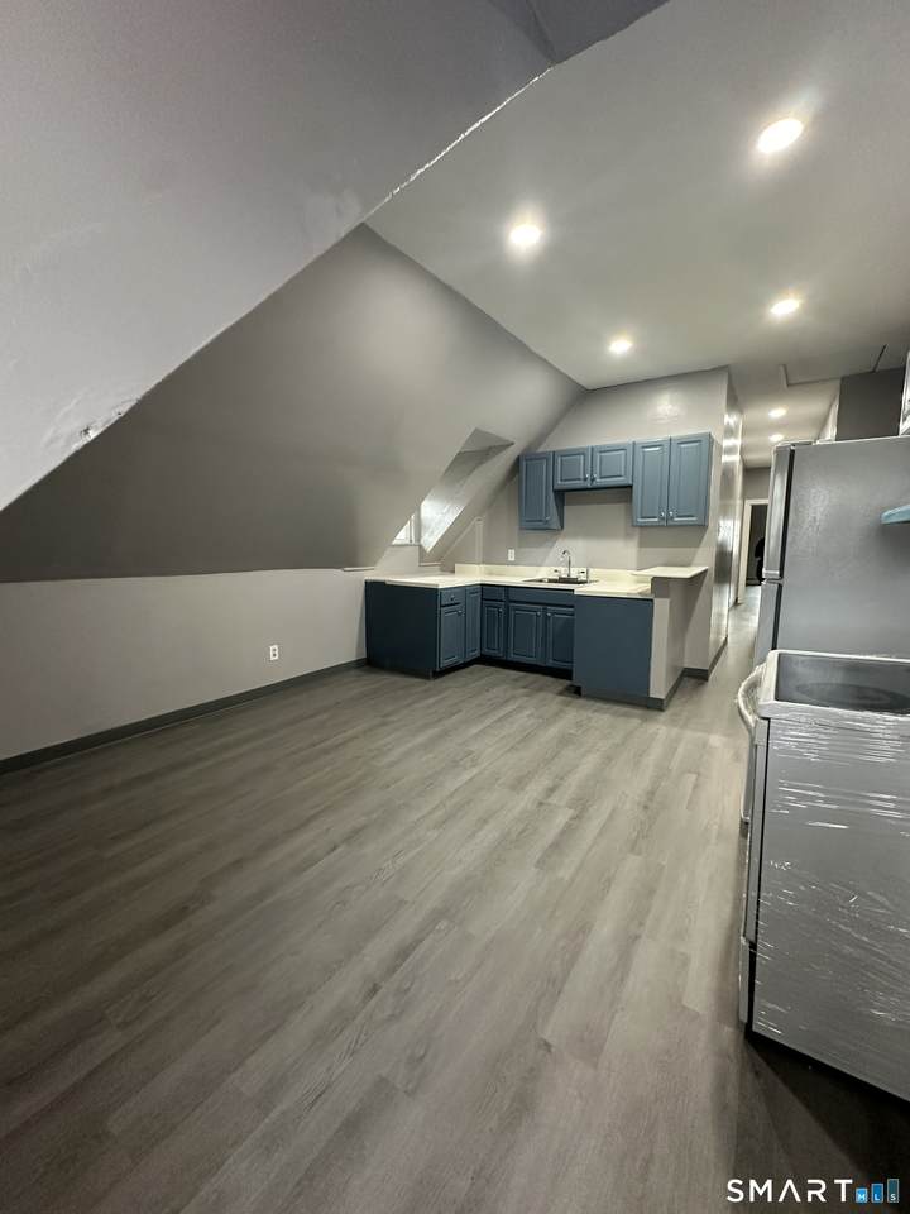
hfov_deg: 85.7
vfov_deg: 102.1
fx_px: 491
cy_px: 607
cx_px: 455
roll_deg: -0.3
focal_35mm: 14
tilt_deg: -8.9
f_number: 2.2
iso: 400
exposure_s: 1/60
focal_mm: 2.22
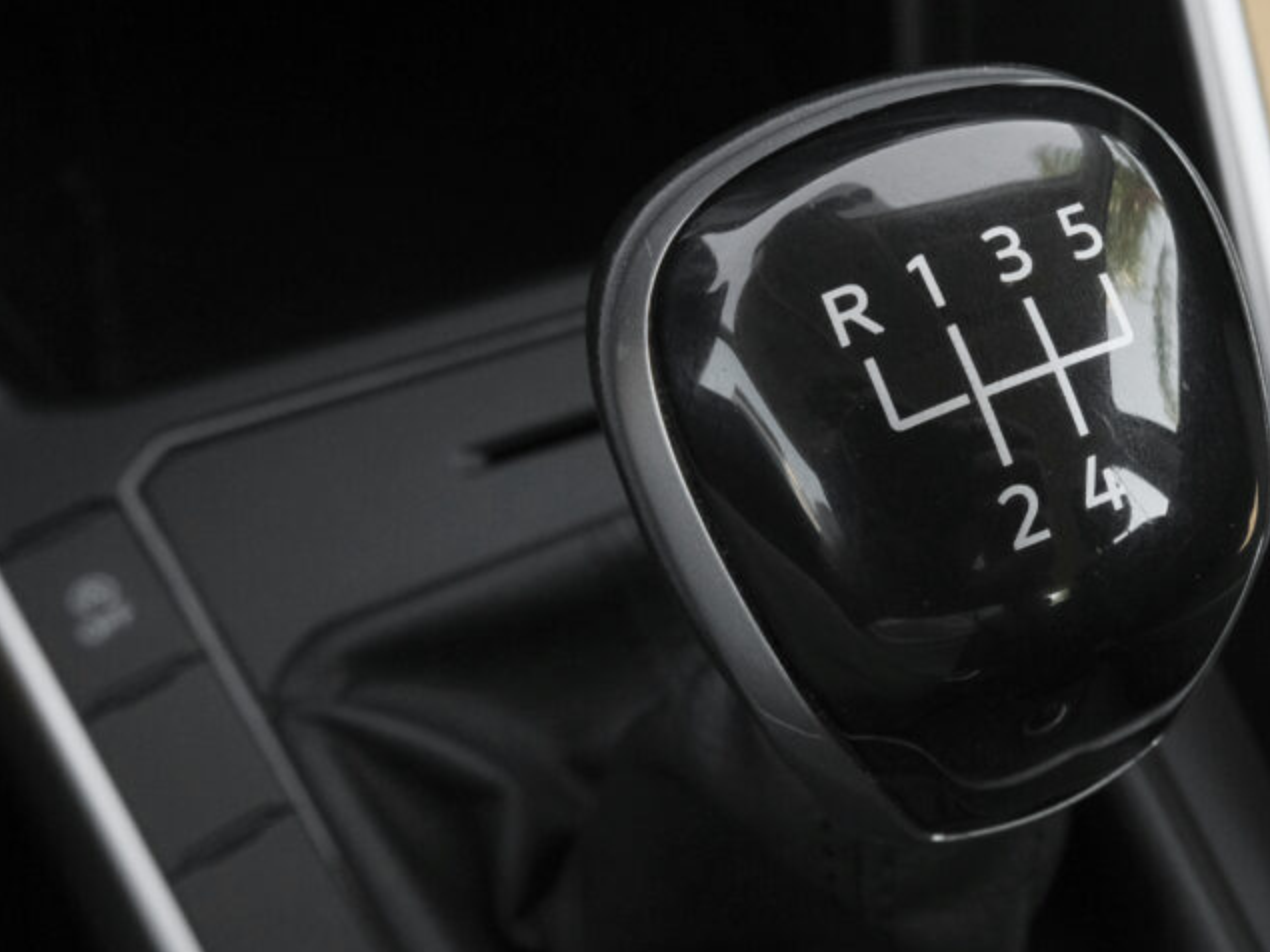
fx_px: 1651
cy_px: 487
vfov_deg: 32.2
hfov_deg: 40.9
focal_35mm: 45
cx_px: 952
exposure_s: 1/180
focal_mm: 19.2
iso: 2000
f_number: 9
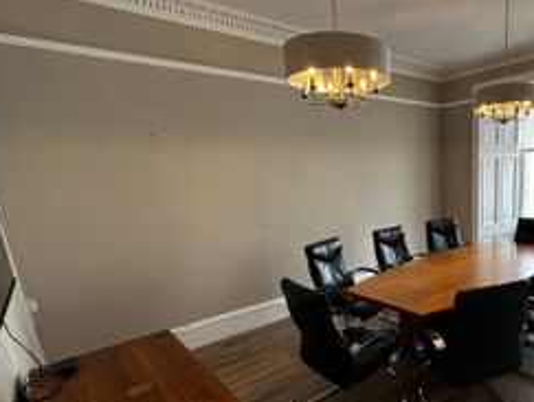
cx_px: 413
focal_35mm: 23
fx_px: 355
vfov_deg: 58.2
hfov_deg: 68.1
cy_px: 255
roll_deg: +2.3
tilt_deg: -13.2
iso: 50
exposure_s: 1/100
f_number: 2.2
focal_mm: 2.22
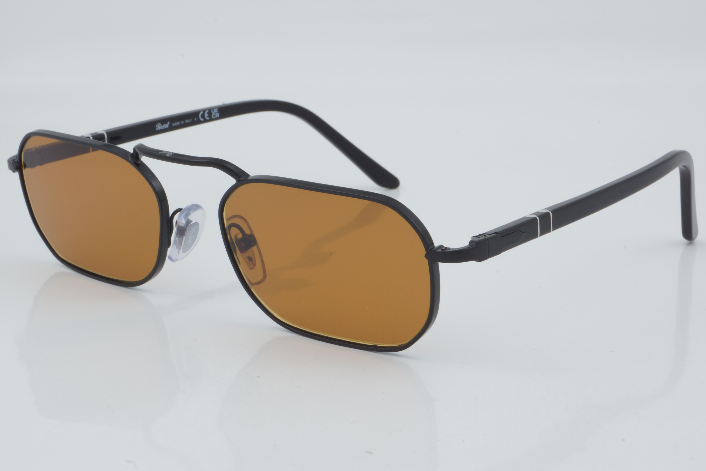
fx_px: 1618
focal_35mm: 82
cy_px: 236
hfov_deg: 24.6
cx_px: 353
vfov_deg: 16.6
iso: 100
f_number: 29
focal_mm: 55
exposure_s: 1/4
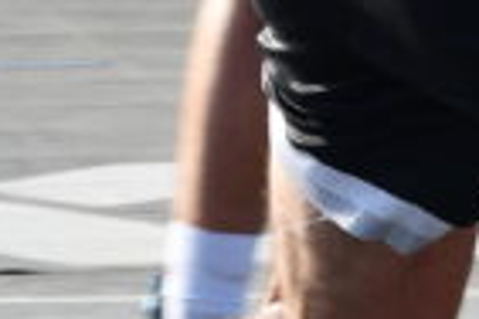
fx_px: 11588
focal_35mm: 871
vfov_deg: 1.6
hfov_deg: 2.4
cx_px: 826
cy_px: -497
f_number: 8
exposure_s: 1/250
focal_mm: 80
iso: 125
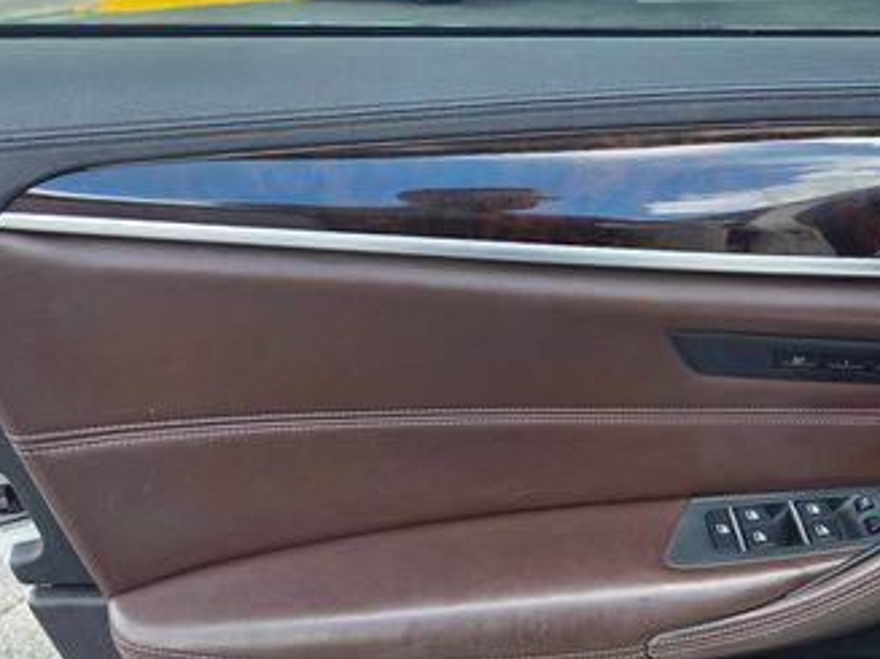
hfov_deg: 40.1
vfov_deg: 31.8
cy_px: 468
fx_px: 1144
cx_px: 724
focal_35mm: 45
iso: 32
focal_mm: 6.3
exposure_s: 1/180
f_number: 1.7
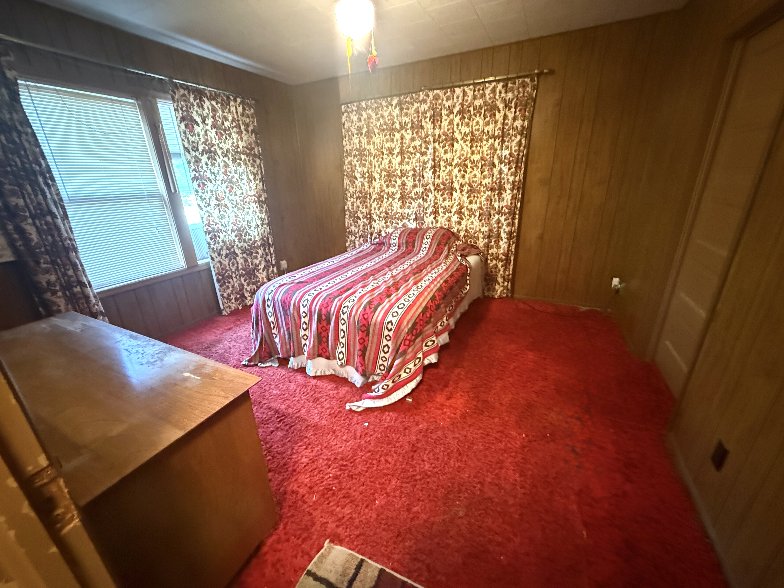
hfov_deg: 102.1
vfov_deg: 85.7
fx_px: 317
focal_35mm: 14
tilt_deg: -20.0
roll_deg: +1.5
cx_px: 392
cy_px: 294
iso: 1250
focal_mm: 2.22
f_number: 2.2
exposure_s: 1/30
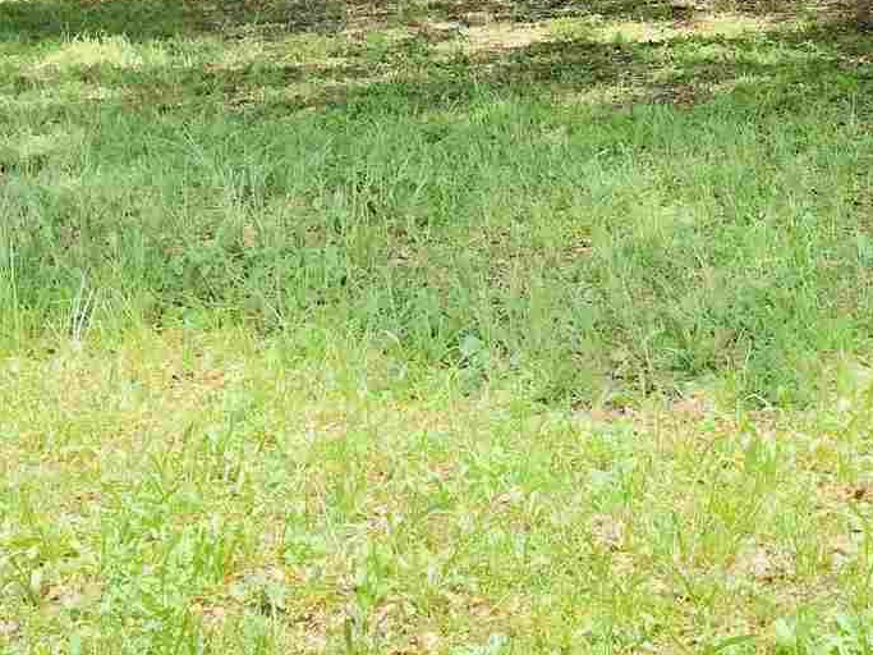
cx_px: 592
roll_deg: +2.2
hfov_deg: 23.2
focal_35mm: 84
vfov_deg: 16.9
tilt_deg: -3.4
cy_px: -101
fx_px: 2118
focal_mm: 3.99
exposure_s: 1/302
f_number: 1.8
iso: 20
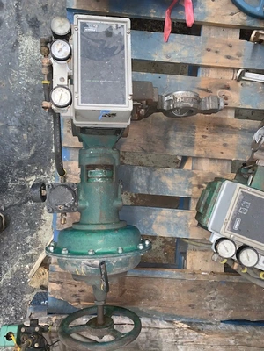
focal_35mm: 26
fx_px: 264
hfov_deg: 53.1
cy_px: 176
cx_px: 132
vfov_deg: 67.3
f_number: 1.8
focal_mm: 4.25
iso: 125
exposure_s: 1/15
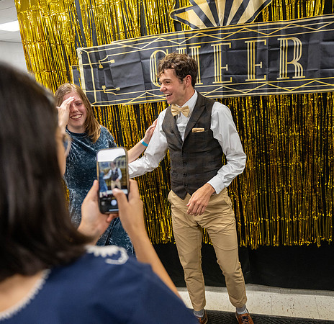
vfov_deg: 53.1
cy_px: 162
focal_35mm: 30
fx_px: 324
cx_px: 159
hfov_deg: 54.5
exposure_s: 1/320
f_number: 2.8
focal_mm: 24
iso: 1600
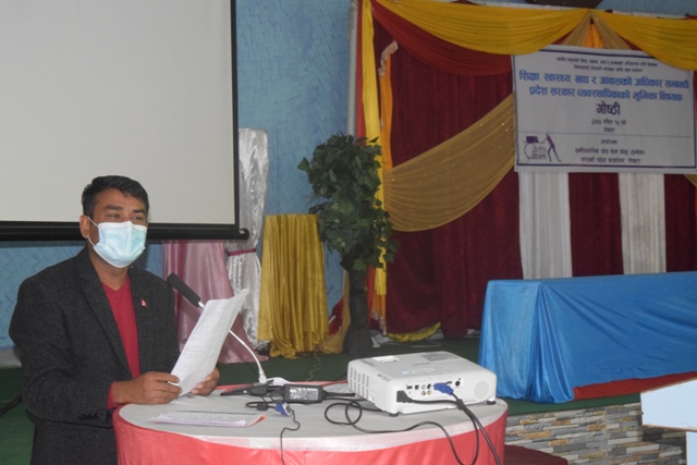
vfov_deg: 22.6
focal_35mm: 60
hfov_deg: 33.4
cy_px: 232
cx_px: 348
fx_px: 1162
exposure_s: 1/60
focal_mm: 40
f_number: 5
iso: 3200
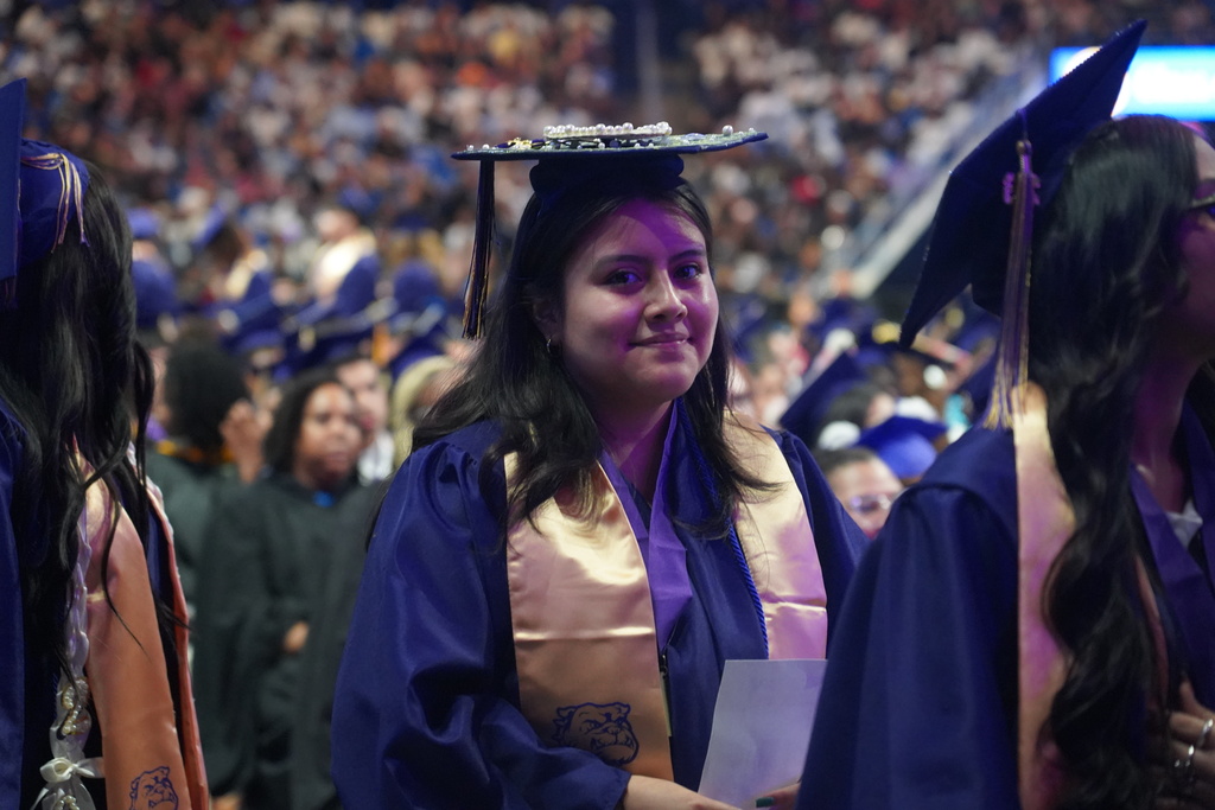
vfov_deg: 13.0
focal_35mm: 105
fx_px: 3544
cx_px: 608
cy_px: 405
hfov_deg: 19.5
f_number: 4
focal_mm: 105
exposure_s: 1/160
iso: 8000
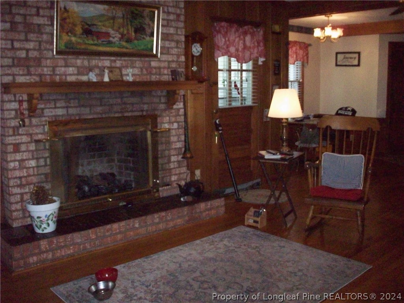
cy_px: 152
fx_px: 432
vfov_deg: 38.7
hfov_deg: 50.1
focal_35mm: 37
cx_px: 202
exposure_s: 1/128
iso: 800
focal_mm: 6.2
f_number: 2.8
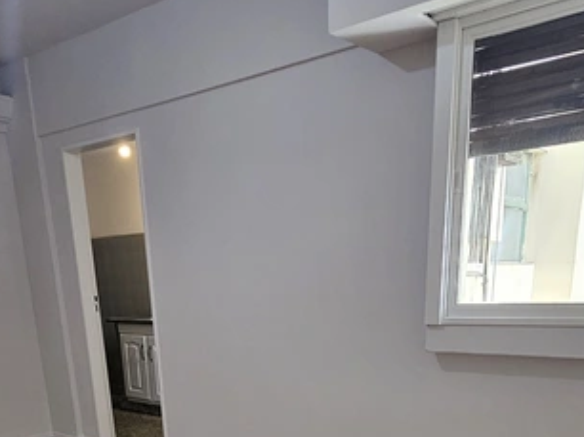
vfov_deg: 34.2
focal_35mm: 34
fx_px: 573
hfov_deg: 53.9
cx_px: 269
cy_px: 515
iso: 160
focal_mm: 2.2
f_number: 2.2
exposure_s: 1/50
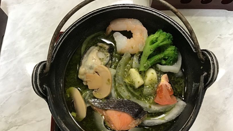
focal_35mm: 34
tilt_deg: -76.4
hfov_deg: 58.0
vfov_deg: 34.5
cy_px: 78
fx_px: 210
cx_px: 116
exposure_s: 1/30
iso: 125
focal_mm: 3.3
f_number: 2.4
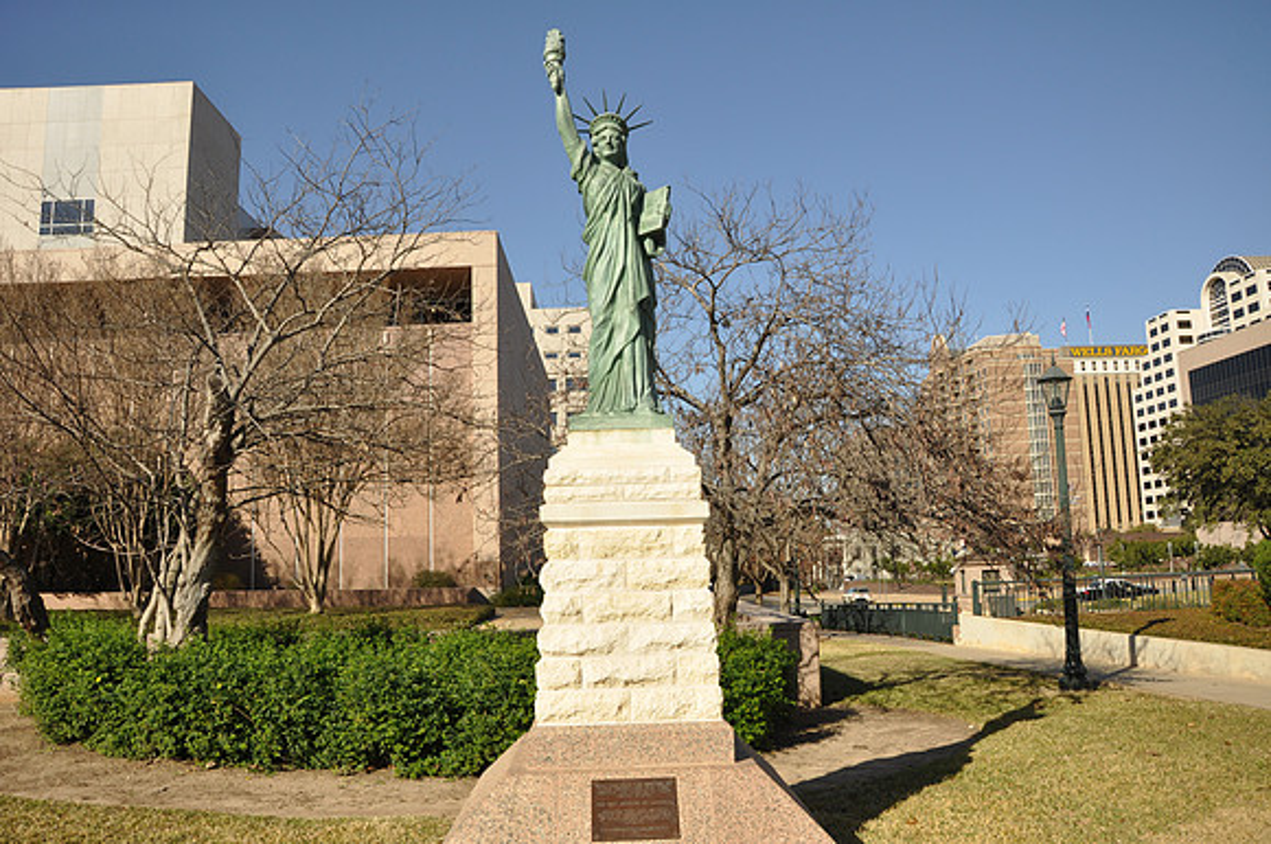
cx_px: 636
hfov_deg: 67.5
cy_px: 422
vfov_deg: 47.8
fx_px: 952
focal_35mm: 27
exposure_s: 1/200
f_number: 7.1
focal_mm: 18
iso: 200
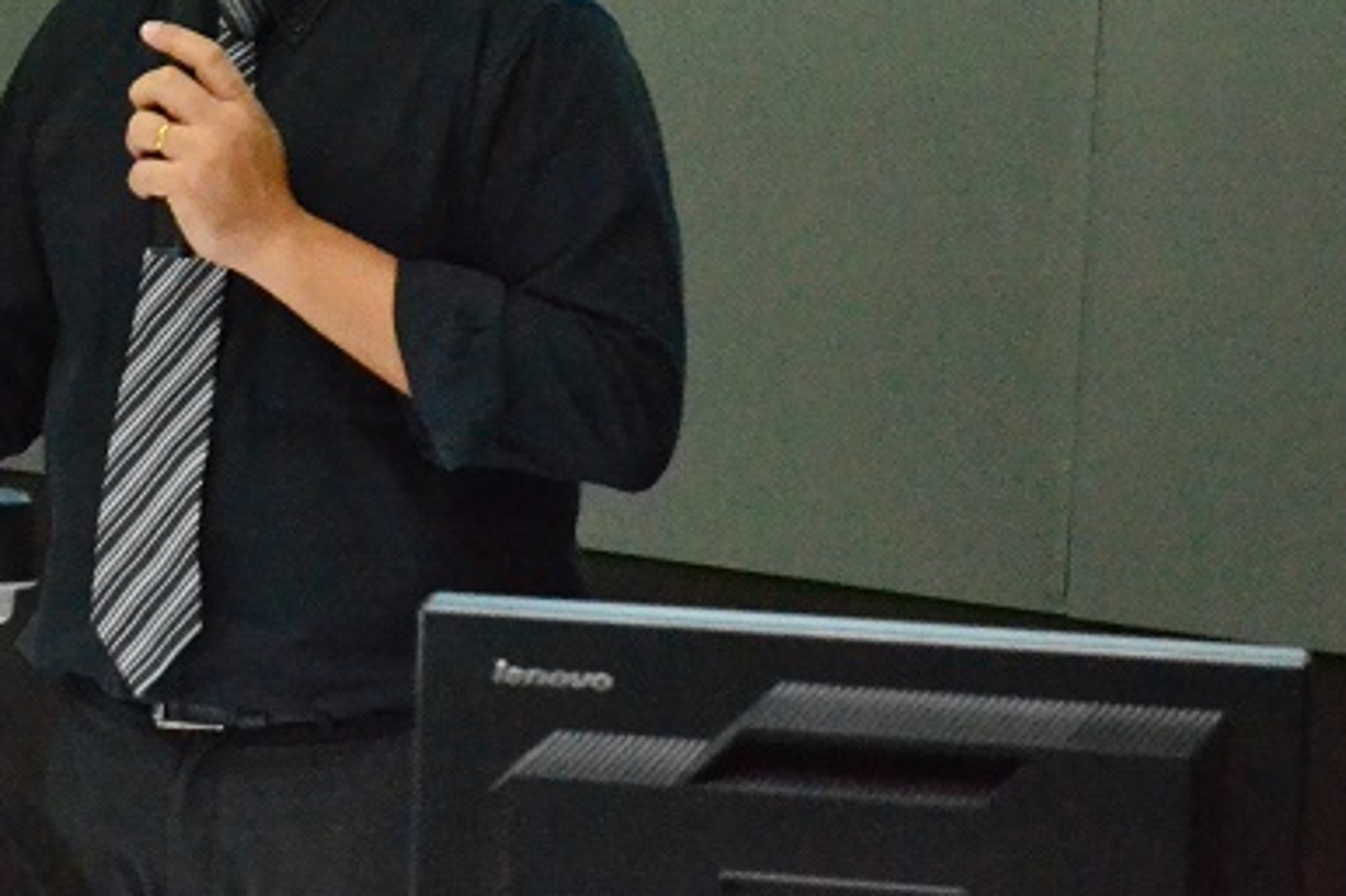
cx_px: 213
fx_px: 5233
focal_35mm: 140
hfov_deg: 14.5
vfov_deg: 9.7
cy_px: 96
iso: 6400
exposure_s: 1/20
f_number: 5.3
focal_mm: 45
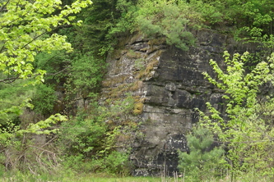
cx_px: 148
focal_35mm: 76
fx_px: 578
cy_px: 25
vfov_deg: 17.7
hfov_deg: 26.6
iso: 100
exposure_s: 1/168
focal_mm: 8
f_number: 2.8
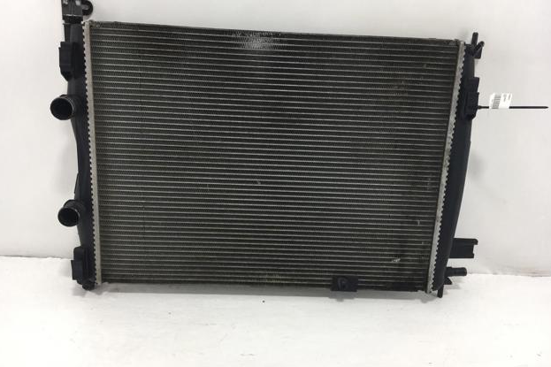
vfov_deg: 42.3
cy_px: 170
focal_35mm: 31
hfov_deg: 60.3
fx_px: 474
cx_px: 280
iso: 25
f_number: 2.2
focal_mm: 4.15
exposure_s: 1/229
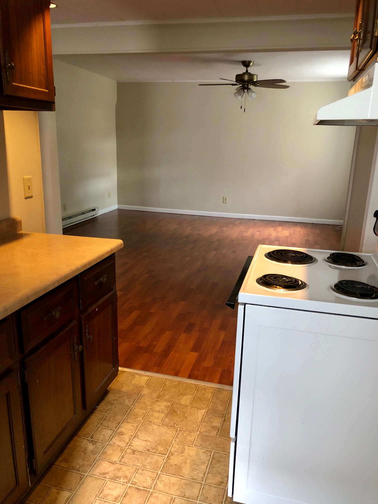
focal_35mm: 28
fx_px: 408
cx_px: 189
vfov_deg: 63.4
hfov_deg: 49.7
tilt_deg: -16.4
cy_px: 252
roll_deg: -2.4
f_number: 1.8
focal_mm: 3.99
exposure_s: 1/8
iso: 100
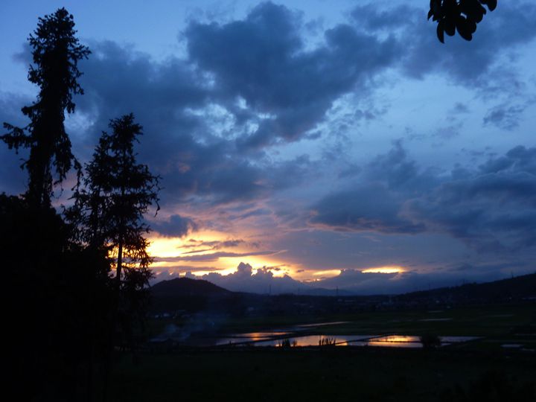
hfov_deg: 69.4
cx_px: 268
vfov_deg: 54.9
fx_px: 387
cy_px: 201
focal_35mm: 25
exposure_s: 1/30
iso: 100
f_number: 3.3
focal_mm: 4.1
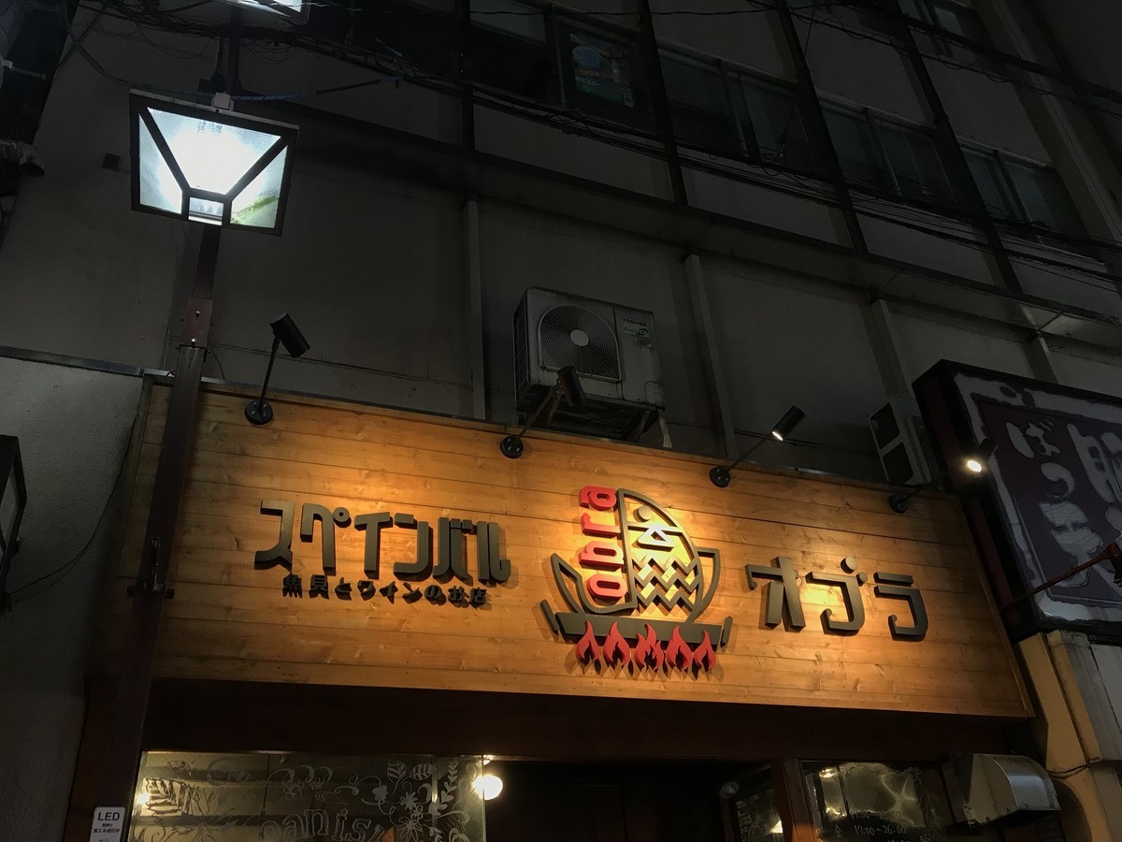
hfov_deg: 63.4
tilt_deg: +31.6
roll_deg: +3.2
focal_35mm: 28
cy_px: 421
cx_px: 561
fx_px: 908
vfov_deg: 49.7
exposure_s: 1/20
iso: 40
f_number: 1.8
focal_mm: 3.99
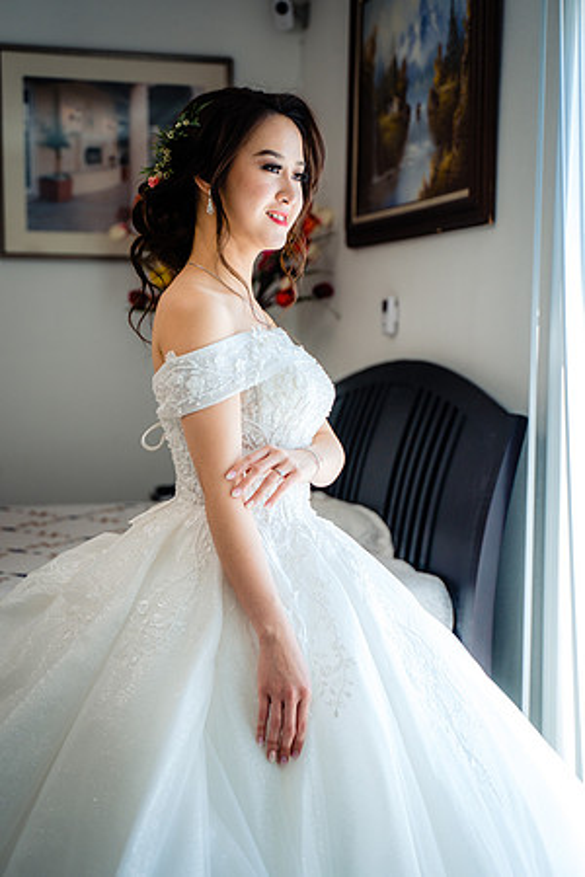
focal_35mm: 57
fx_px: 1389
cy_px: 438
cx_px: 292
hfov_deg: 23.8
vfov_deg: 35.1
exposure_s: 1/320
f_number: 2.8
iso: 500
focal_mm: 57
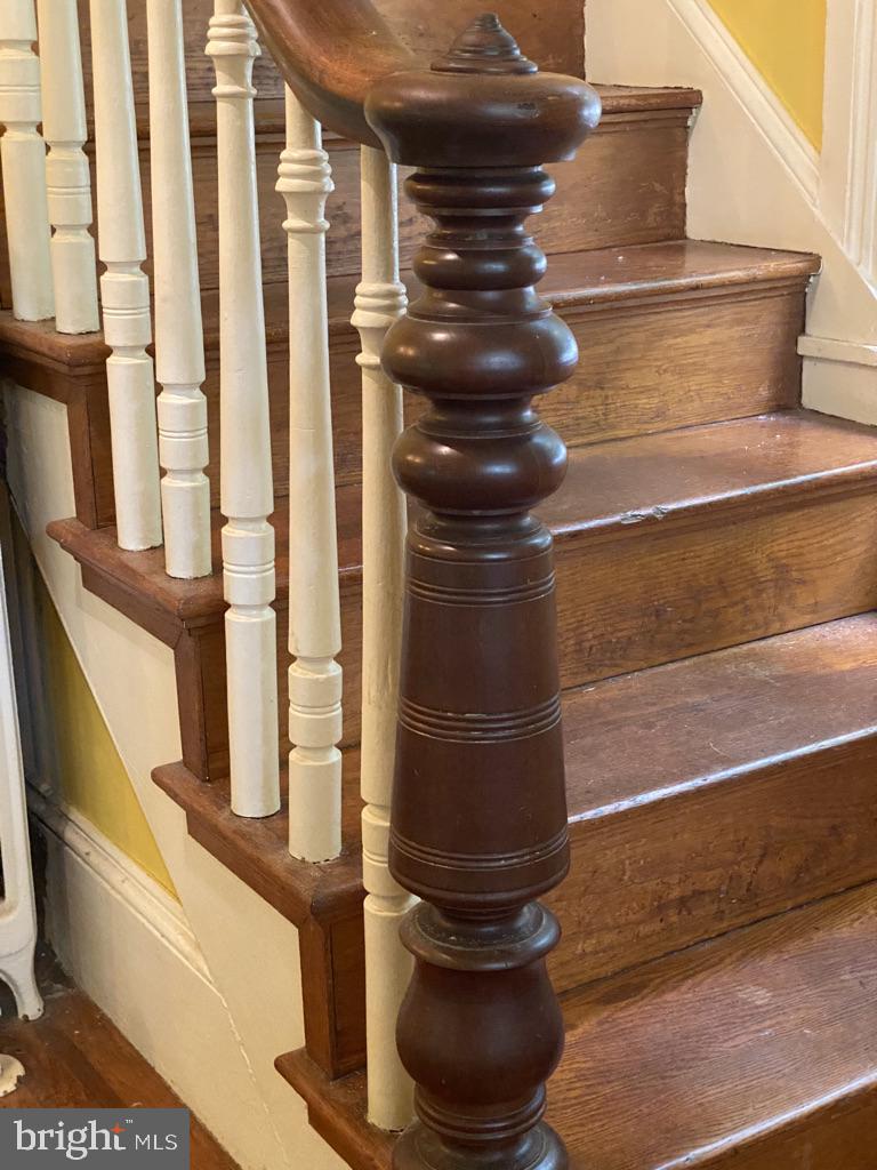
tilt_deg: -17.1
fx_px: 1757
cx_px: 438
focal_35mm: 52
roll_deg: +0.3
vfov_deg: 36.8
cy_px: 585
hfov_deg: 28.0
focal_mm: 6
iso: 500
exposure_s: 1/60
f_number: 2
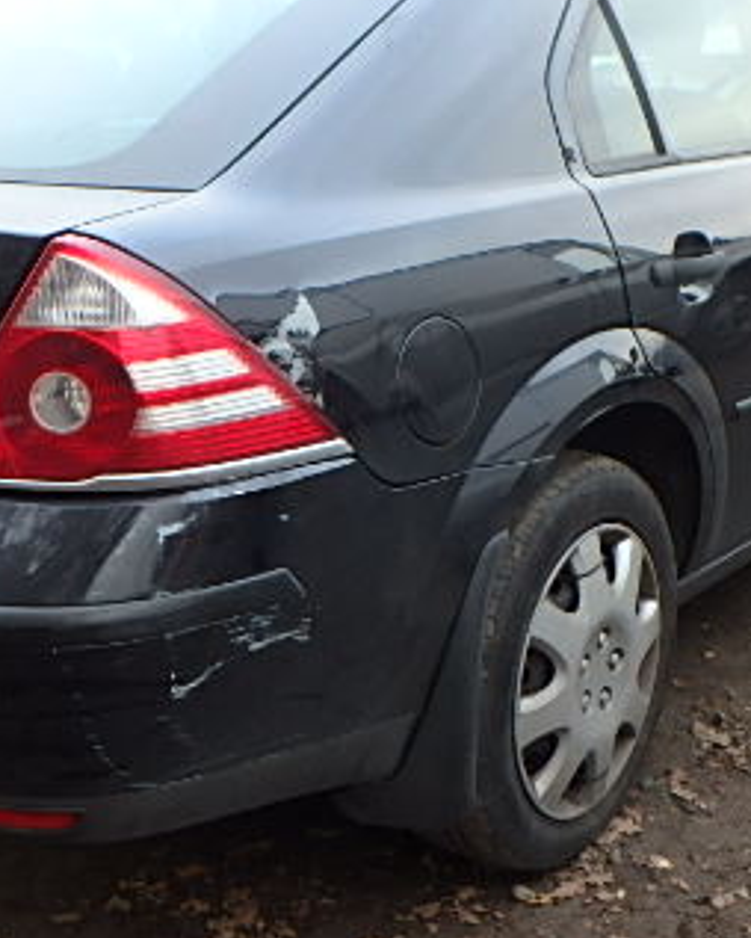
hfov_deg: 25.0
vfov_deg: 30.9
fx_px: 1693
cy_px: 426
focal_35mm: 61
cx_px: 299
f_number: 4.7
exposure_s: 1/40
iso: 200
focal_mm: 5.6
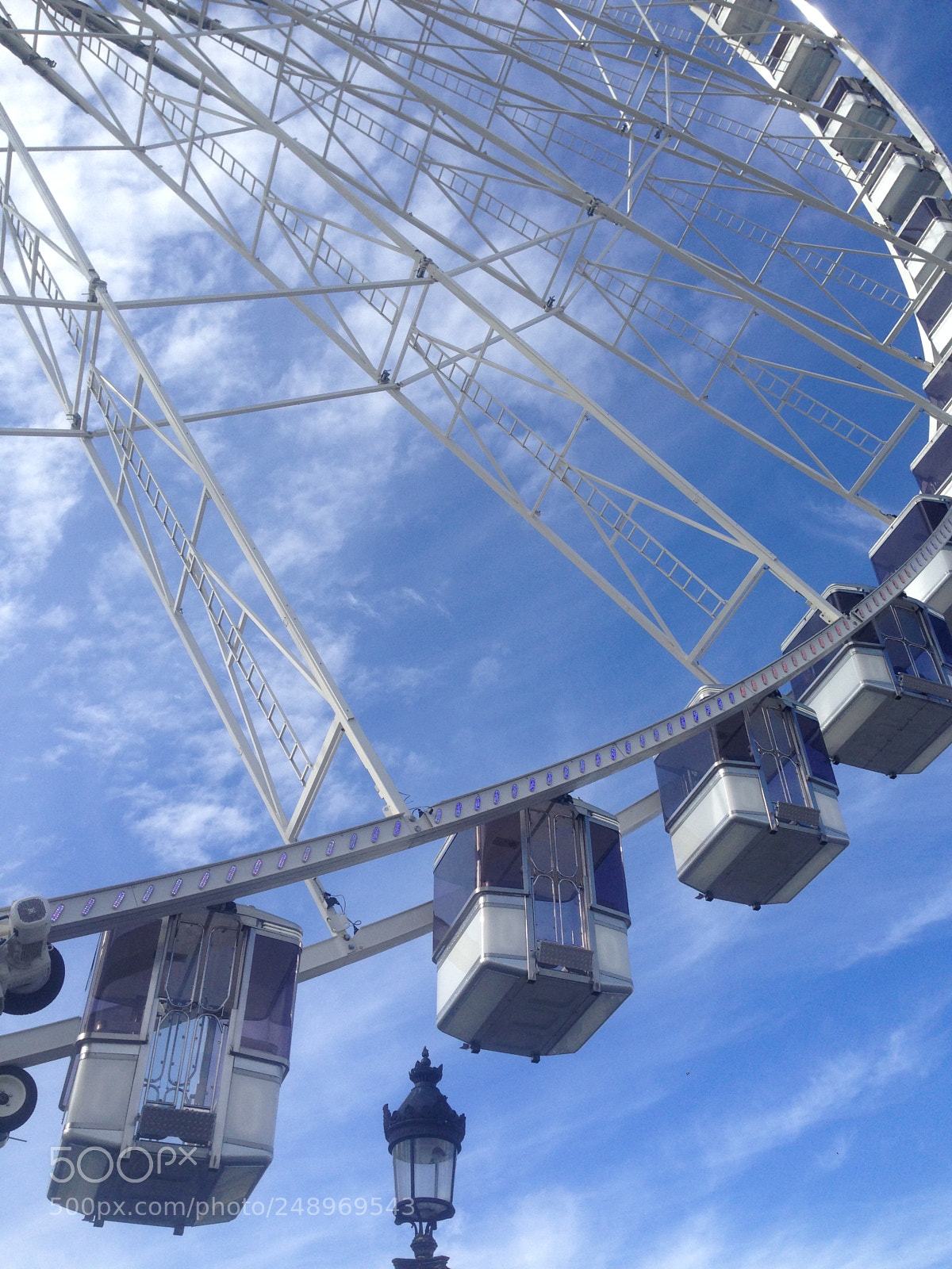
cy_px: 634
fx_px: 1210
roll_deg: +4.9
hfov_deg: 42.9
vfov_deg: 55.4
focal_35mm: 33
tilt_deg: +44.6
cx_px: 476
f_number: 2.4
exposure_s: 1/1355
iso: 50
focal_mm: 4.12
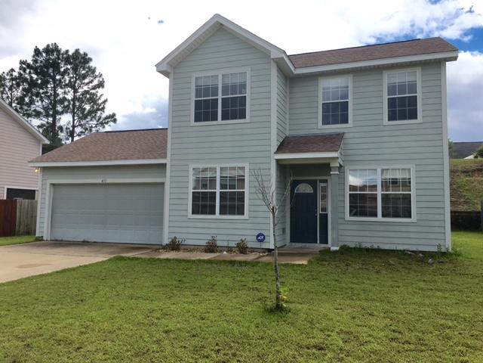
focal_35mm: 29
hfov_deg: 61.7
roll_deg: -0.9
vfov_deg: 48.2
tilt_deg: +3.9
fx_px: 405
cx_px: 242
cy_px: 182
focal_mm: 4.15
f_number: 2.2
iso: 25
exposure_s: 1/1672
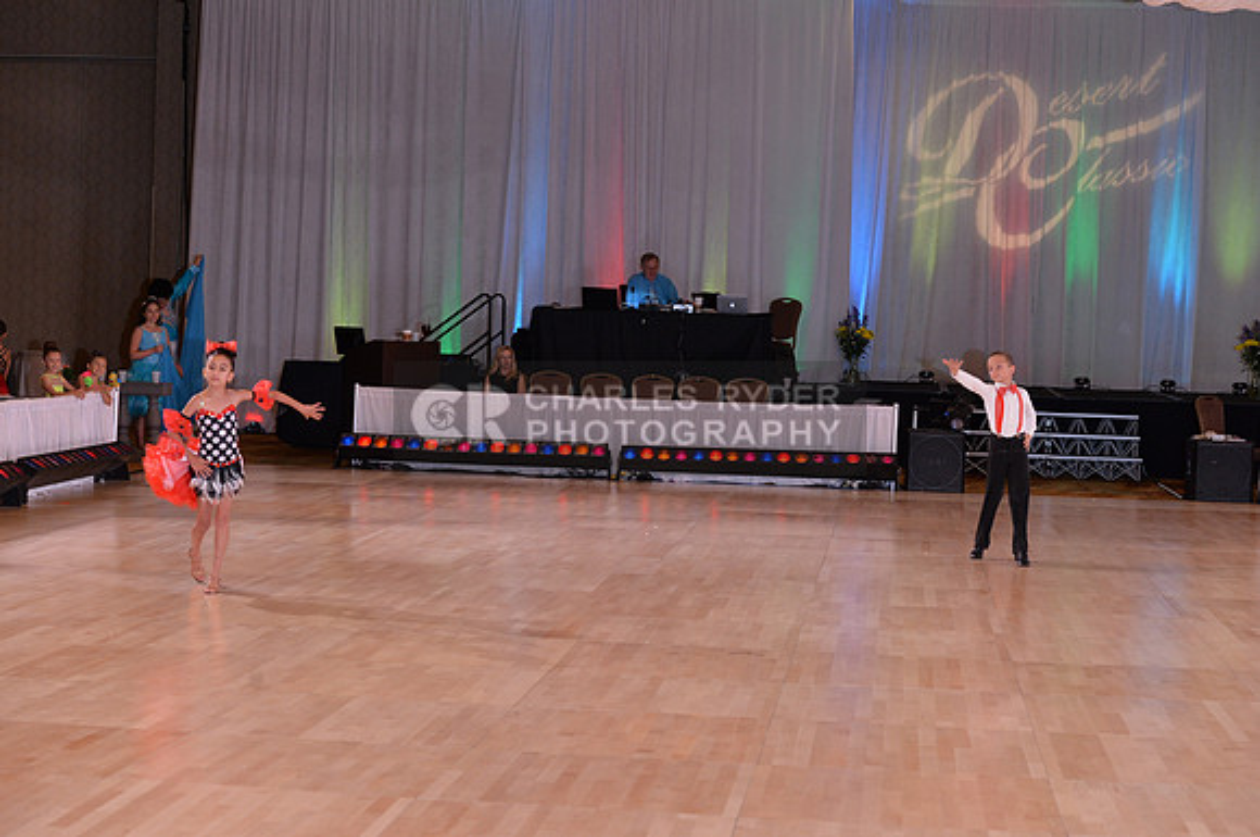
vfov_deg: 19.4
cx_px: 630
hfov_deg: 28.9
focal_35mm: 70
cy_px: 418
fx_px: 2447
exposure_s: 1/250
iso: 2000
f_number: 5.6
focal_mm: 70
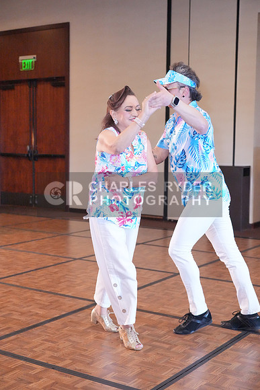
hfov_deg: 25.5
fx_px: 574
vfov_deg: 37.5
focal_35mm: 53
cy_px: 195
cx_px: 130
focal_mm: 53
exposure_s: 1/400
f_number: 4
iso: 12800
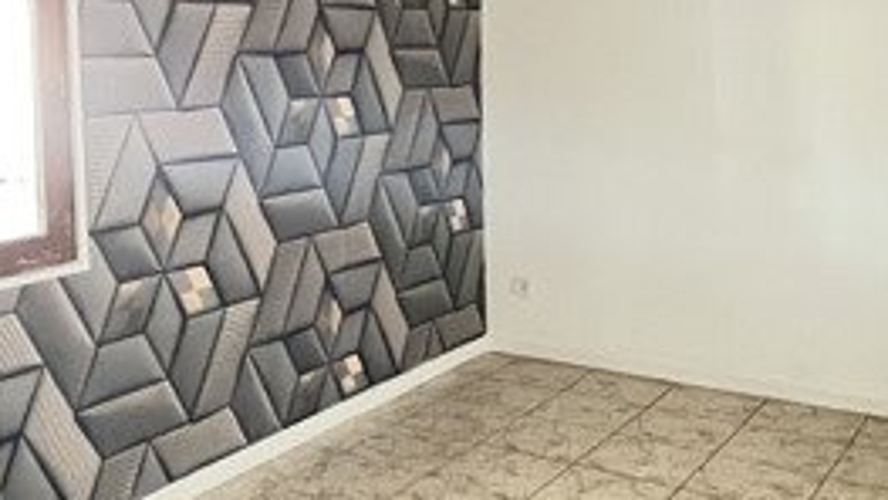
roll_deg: +1.4
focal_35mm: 43
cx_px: 307
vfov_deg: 27.4
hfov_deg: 46.7
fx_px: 1013
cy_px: 142
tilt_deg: -4.2
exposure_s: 1/25
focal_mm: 1.57
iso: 1600
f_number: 1.8
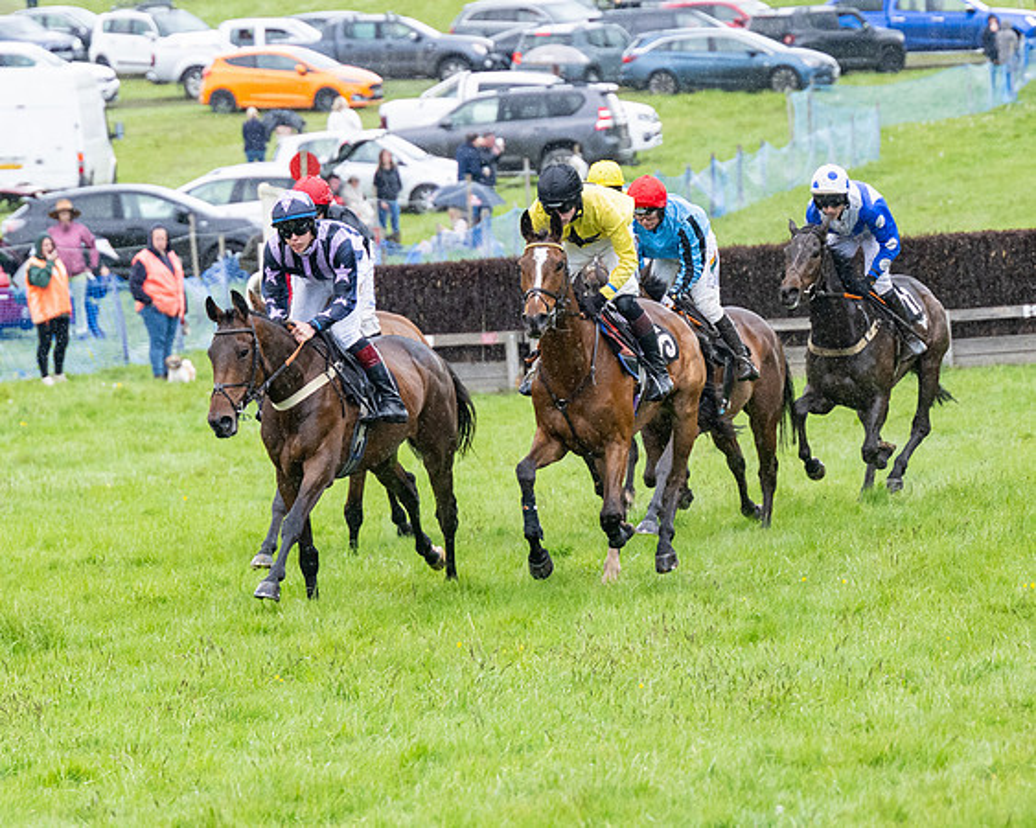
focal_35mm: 307
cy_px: 329
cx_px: 354
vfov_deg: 5.0
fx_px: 9414
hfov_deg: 6.3
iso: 1000
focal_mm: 150
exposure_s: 1/1000
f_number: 4
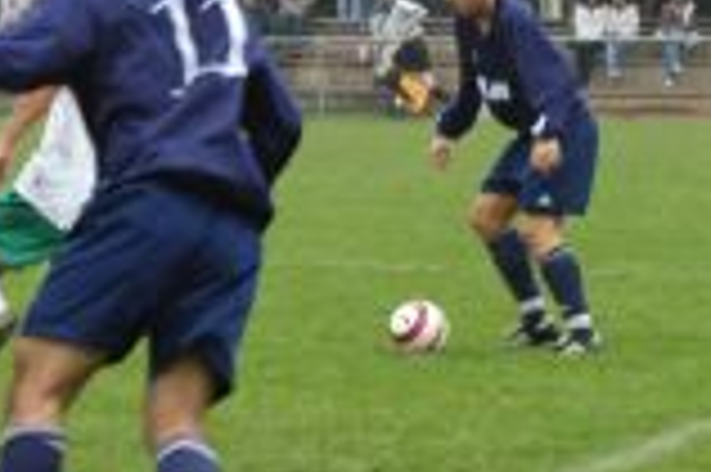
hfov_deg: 6.8
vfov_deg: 4.5
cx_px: 50
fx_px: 5998
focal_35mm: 304
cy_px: 285
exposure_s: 1/160
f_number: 6.3
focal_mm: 80
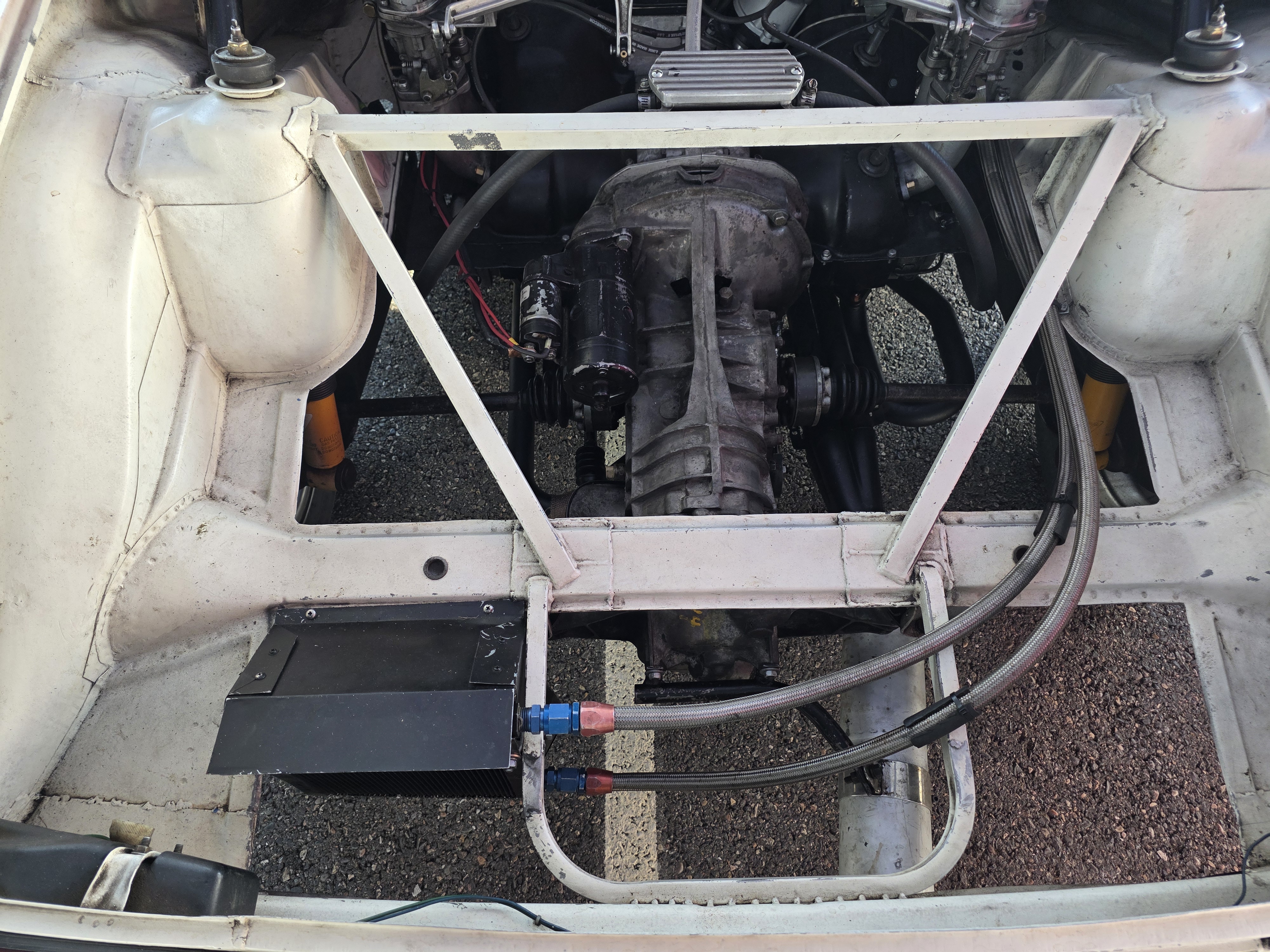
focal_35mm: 23
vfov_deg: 58.9
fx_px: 844
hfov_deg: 73.9
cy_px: 476
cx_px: 635
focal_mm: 6.3
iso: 100
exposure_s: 1/180
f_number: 1.7
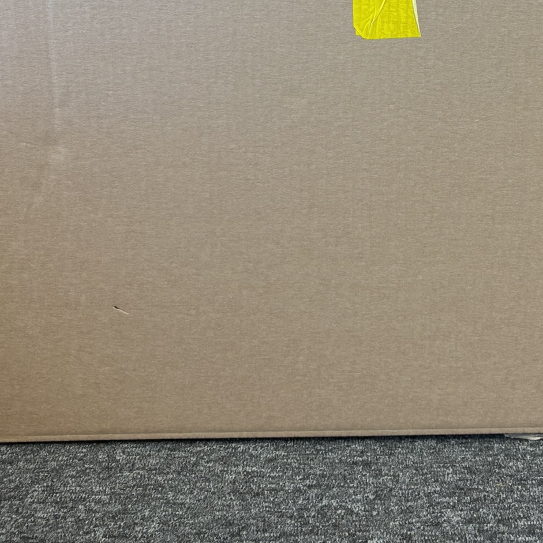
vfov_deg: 32.7
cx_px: 375
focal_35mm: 50
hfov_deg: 33.6
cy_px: 80
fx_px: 887
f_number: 1.6
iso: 80
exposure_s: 1/50
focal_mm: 5.96
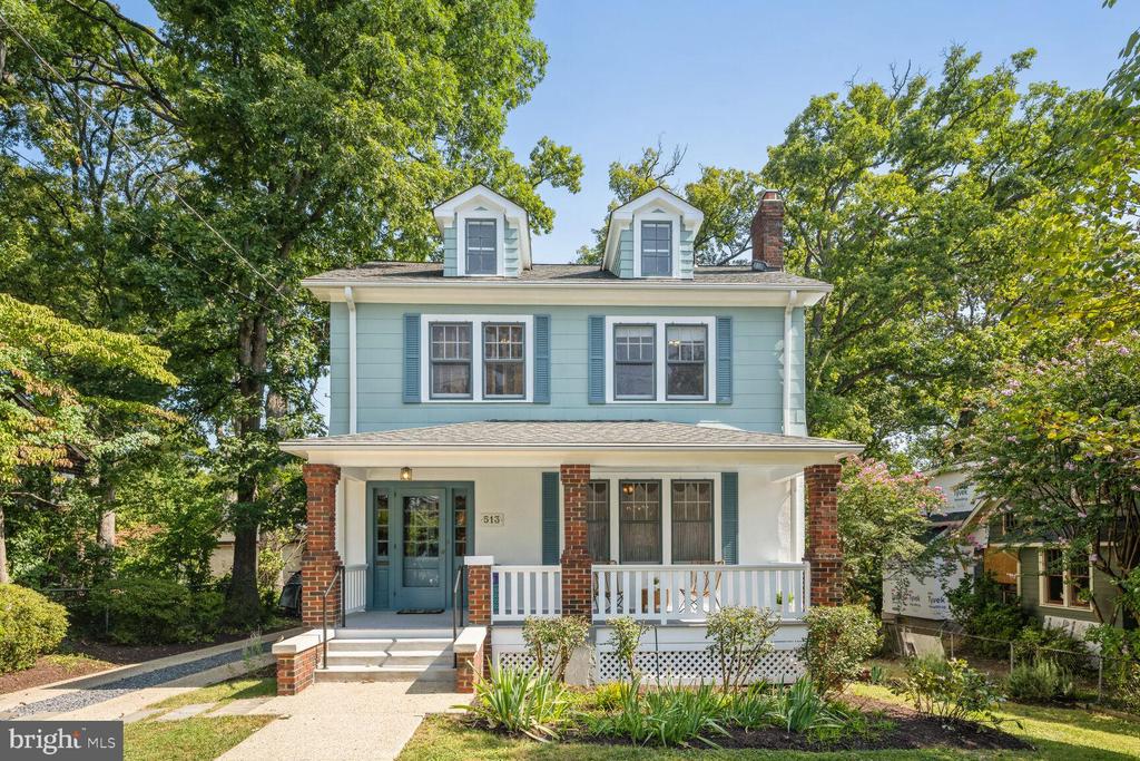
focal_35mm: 20
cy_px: 380
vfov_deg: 61.9
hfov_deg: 84.0
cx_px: 570
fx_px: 633
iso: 200
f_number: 9
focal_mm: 20
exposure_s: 1/160
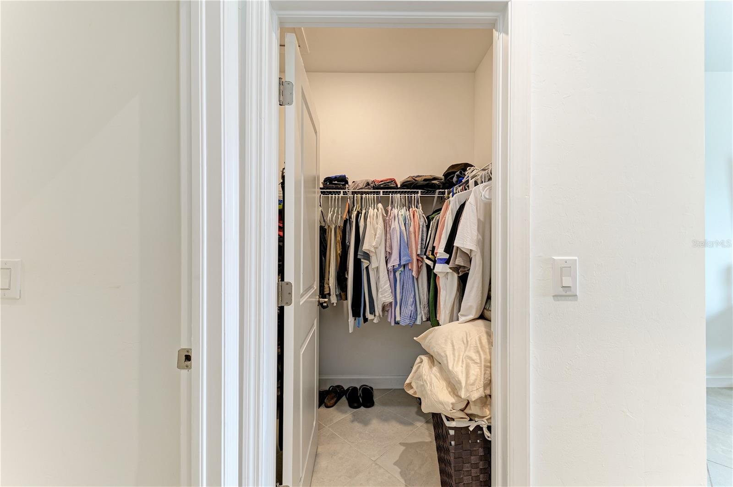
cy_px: 244
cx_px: 366
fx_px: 285
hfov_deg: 104.3
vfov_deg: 81.1
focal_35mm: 14
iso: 200
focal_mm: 14
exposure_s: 1/2
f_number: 9
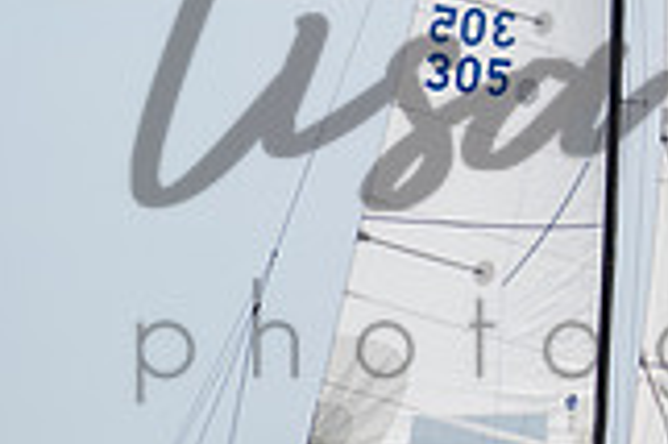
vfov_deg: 2.0
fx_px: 13031
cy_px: 31
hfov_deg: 2.9
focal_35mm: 703
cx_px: 1058
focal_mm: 122
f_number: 6.3
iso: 200
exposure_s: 1/1000
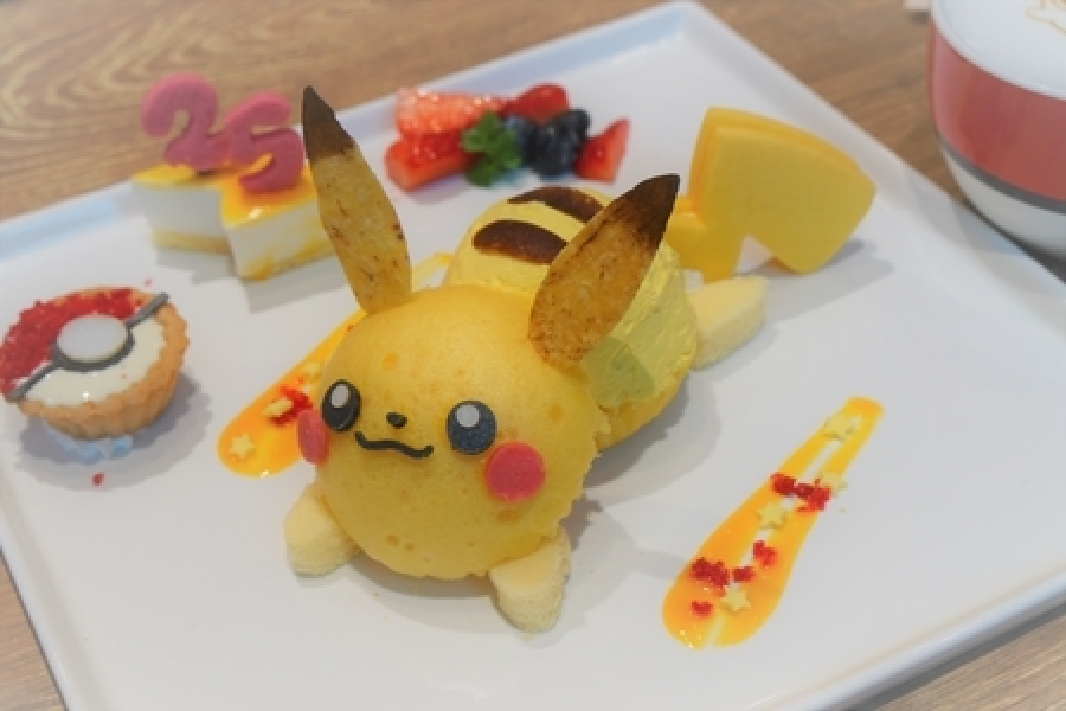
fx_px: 1821
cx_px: 533
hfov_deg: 32.6
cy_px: 356
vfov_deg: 22.1
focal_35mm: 62
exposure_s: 1/20
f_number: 8
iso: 200
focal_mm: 41
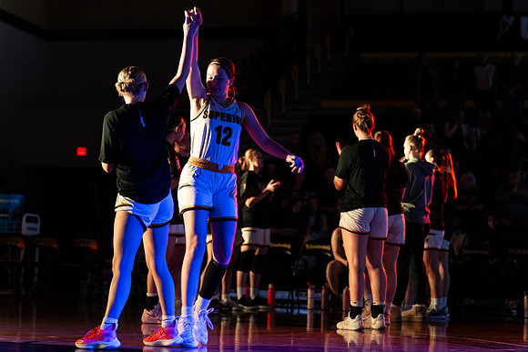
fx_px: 1203
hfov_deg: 24.8
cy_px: 176
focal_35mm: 82
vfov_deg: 16.7
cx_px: 264
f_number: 2.8
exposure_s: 1/100
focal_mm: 82
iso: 3200
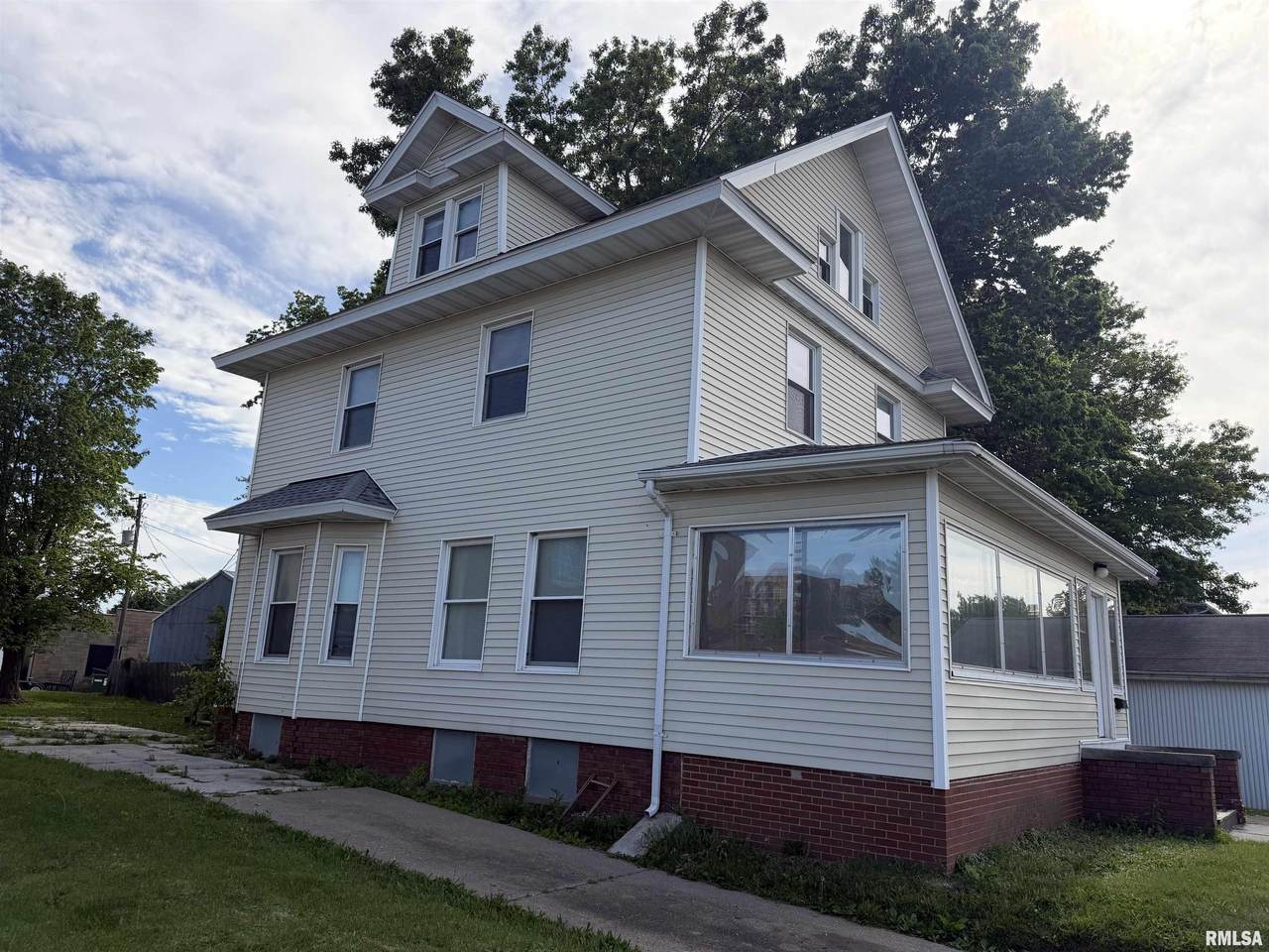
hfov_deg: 71.6
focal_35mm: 24
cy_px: 476
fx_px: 880
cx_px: 634
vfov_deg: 56.8
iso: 100
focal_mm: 6.76
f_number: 1.78
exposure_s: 1/3584
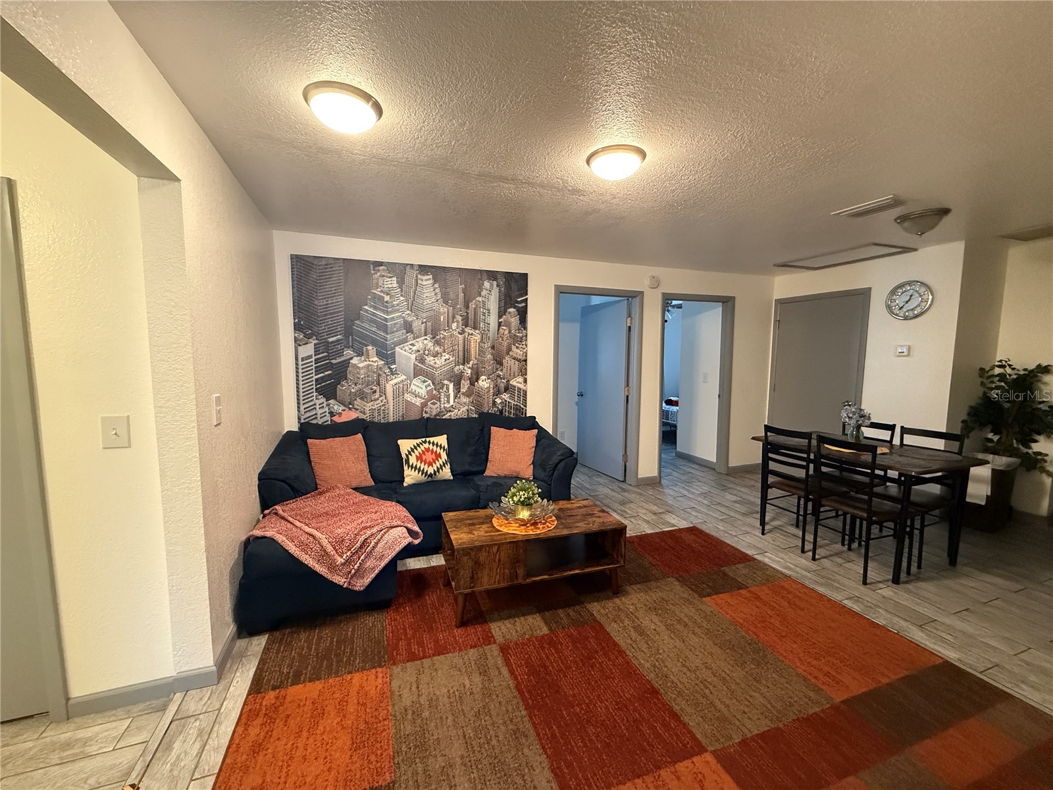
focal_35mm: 14
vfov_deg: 85.7
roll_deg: -0.1
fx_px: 426
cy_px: 395
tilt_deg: -4.7
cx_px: 526
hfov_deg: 102.1
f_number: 2.2
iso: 800
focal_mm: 2.22
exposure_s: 1/60
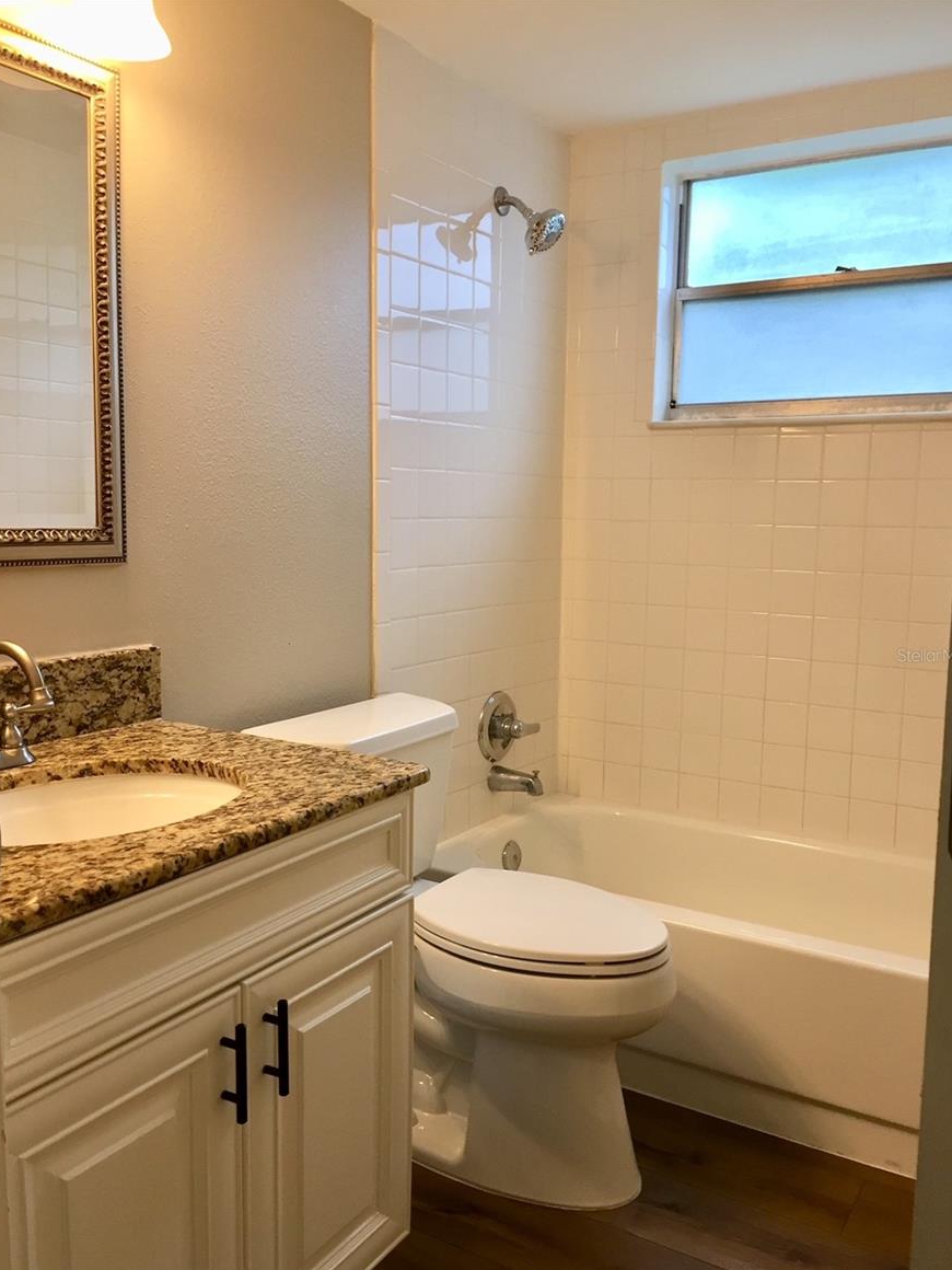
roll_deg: -1.3
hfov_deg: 46.8
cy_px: 655
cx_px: 483
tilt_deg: -6.8
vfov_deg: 60.0
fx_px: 1100
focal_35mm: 30
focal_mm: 4.15
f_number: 2.2
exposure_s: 1/40
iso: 32
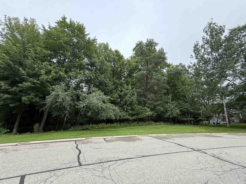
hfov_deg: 102.1
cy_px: 92
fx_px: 99
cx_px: 123
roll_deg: -0.4
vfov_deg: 85.7
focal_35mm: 14
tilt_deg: +16.2
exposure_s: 1/140
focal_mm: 2.22
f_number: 2.2
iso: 64
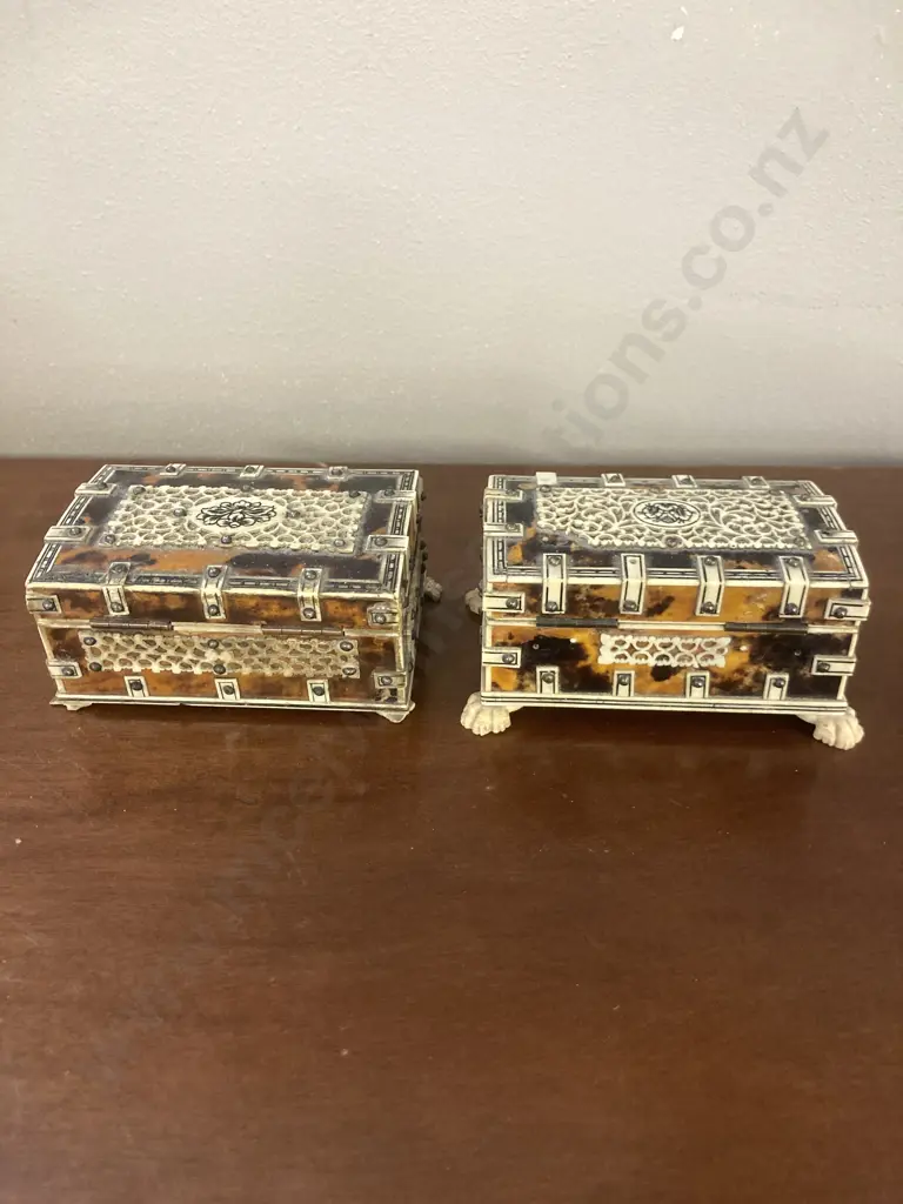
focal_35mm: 28
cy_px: 602
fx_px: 974
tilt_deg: -33.2
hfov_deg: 49.7
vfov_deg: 63.4
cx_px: 452
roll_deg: -0.7
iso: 250
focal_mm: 3.99
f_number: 1.8
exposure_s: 1/33
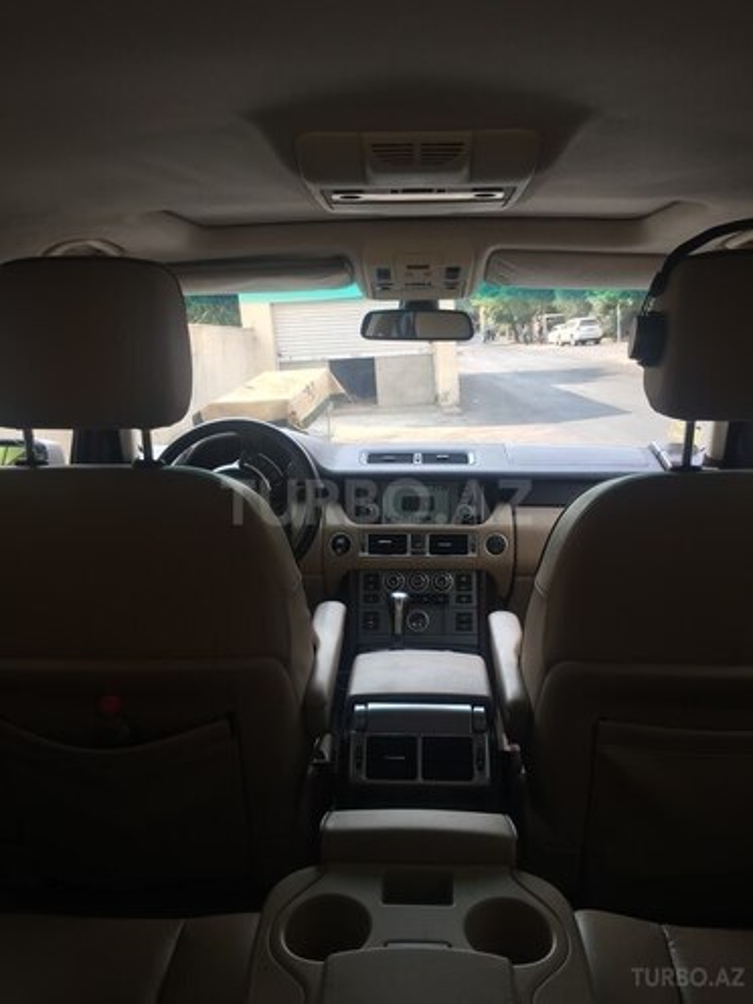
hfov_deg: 48.2
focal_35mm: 29
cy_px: 502
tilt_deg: -10.6
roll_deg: +5.2
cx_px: 376
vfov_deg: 61.7
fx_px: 841
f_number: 2.2
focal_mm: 4.15
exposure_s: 1/169
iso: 32
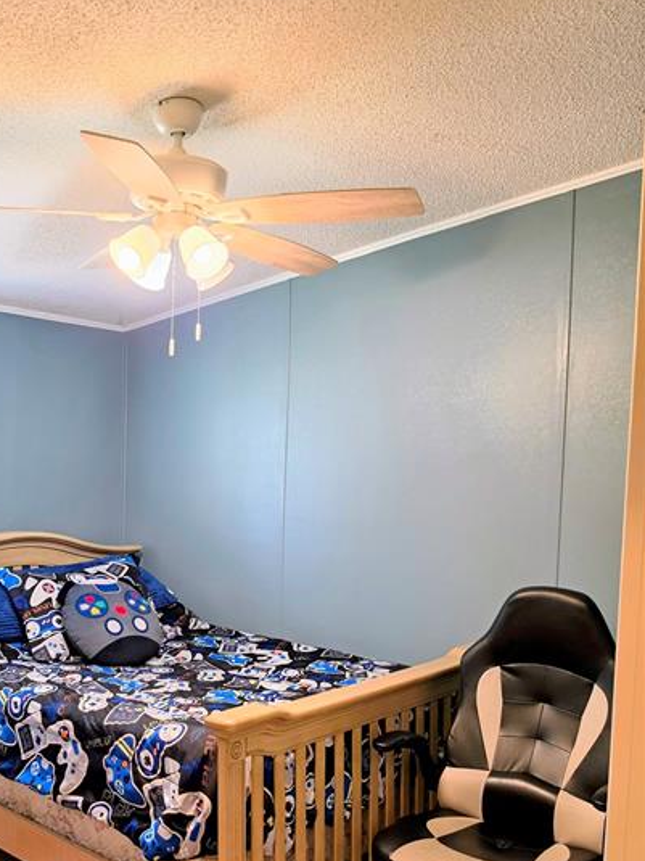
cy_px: 526
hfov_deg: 42.0
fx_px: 820
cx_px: 183
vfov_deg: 54.9
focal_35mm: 33
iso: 64
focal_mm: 6.5
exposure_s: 1/120
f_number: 1.4
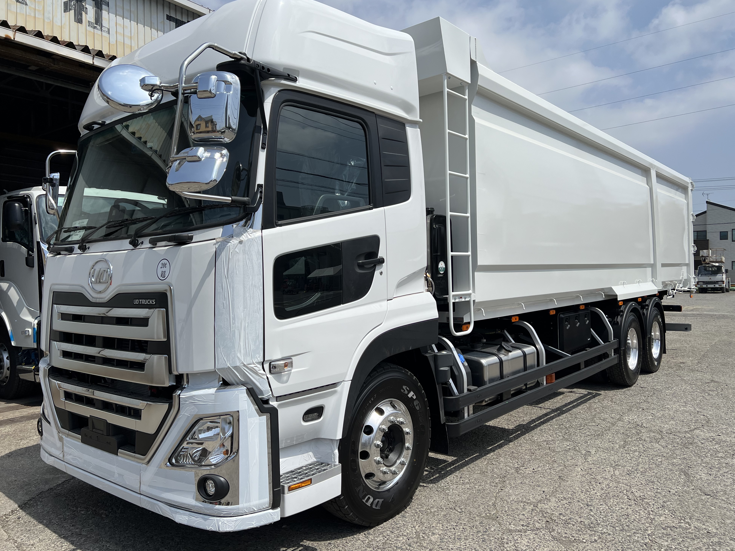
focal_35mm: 27
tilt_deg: -0.4
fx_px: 573
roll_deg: +0.7
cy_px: 270
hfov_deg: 65.3
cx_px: 356
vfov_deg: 51.3
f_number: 1.5
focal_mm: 5.7
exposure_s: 1/8696
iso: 50
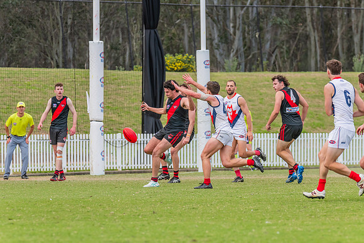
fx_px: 2944
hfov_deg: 7.1
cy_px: 122
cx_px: 182
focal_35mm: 291
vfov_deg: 4.7
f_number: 7.1
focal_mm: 270
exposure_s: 1/1250
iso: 800
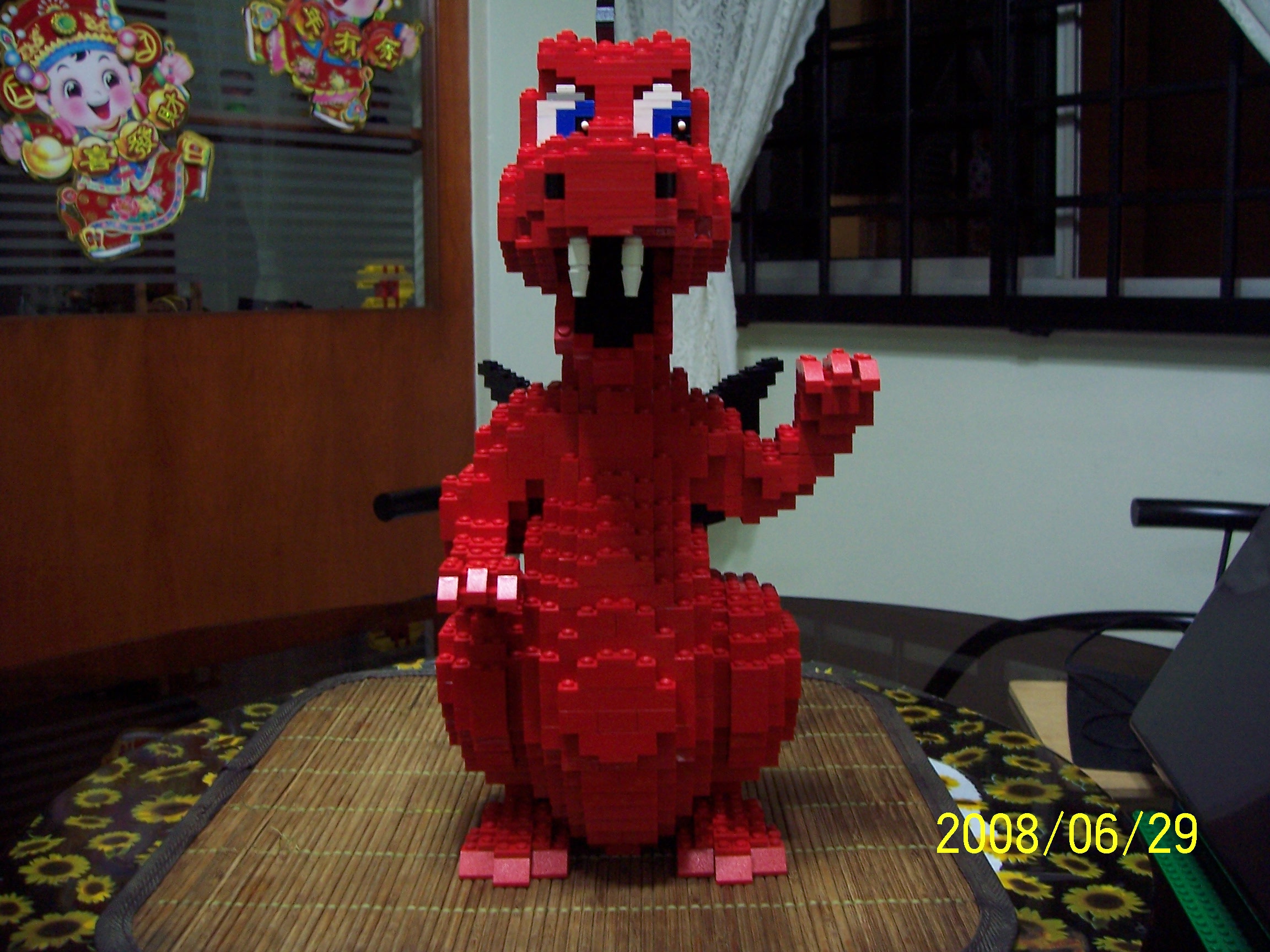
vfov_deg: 41.8
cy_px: 476
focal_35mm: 34
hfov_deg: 54.0
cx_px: 635
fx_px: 1247
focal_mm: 5.6
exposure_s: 1/8
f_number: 2.7
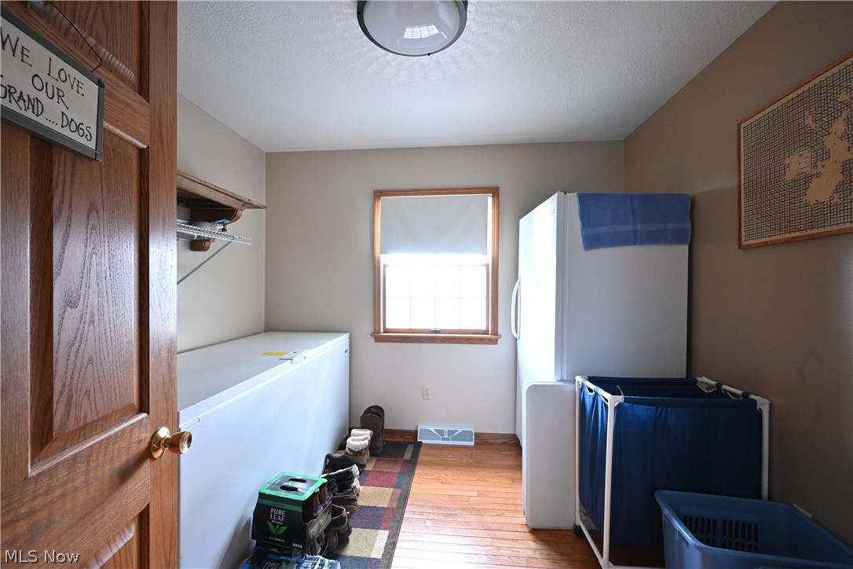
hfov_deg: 100.4
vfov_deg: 77.3
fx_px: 355
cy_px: 284
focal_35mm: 15
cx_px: 426
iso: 2000
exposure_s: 1/15
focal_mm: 15
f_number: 9
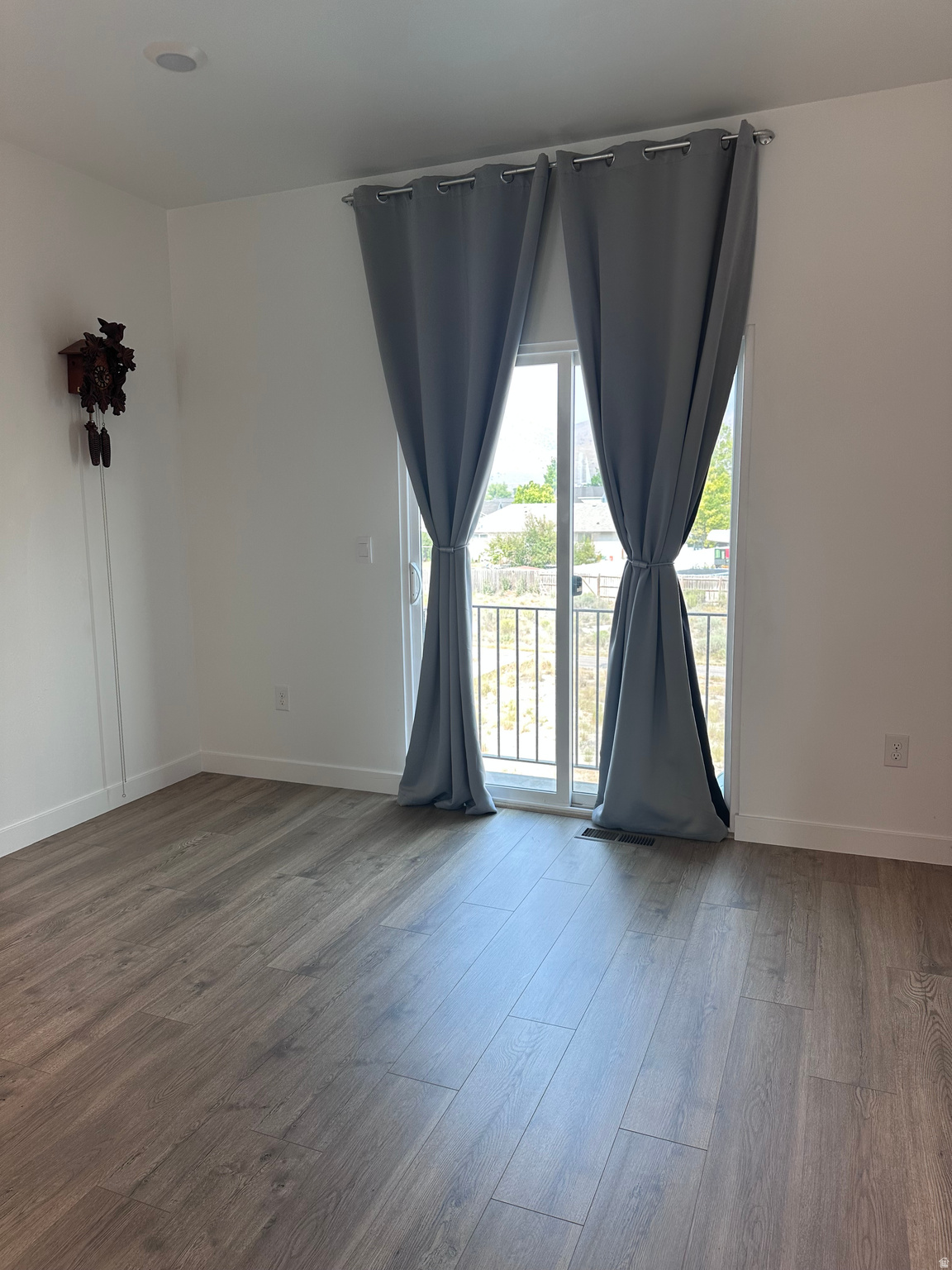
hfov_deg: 56.8
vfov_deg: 71.6
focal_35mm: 24
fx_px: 880
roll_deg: +0.2
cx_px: 476
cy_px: 635
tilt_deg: -7.0
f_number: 1.78
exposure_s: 1/196
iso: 80
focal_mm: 6.86
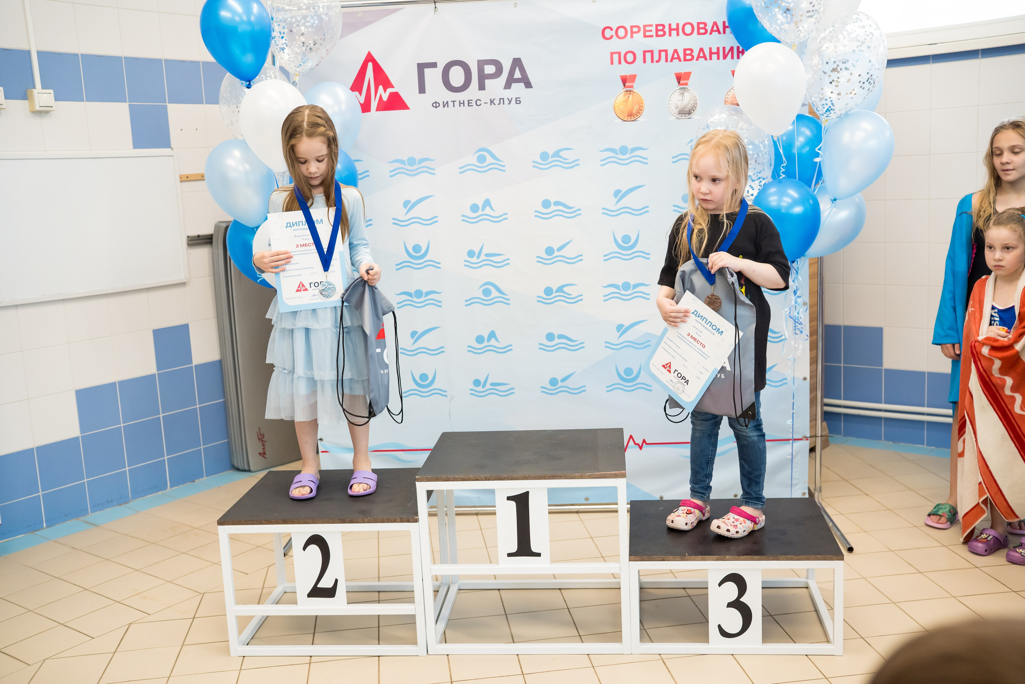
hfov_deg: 54.4
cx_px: 512
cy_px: 342
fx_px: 997
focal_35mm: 35
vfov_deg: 37.9
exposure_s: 1/500
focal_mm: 35
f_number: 3.2
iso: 2000
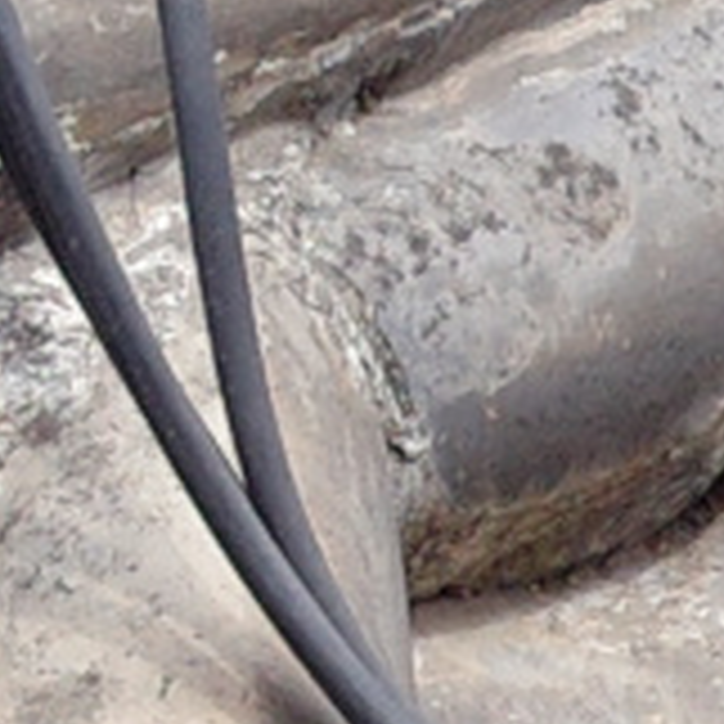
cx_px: -3305
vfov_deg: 4.1
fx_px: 9583
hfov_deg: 3.8
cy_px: -1772
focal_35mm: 405
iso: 200
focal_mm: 26
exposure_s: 1/320
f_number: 4.5
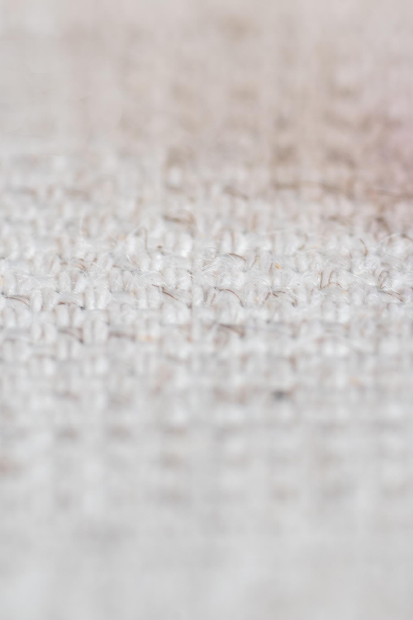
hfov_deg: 5.1
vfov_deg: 7.6
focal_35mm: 270
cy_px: 97
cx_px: 563
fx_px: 4647
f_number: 8
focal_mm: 90
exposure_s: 1/8
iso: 100
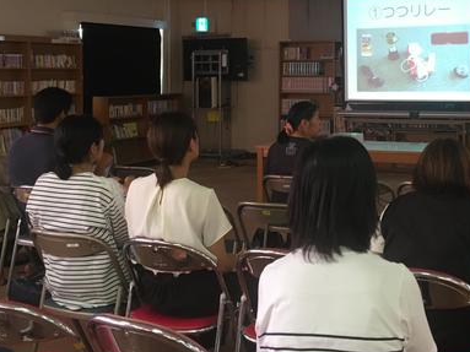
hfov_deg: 35.7
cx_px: 326
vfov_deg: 27.0
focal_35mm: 53
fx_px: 719
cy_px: 77
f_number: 2.2
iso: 80
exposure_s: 1/30
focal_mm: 4.2
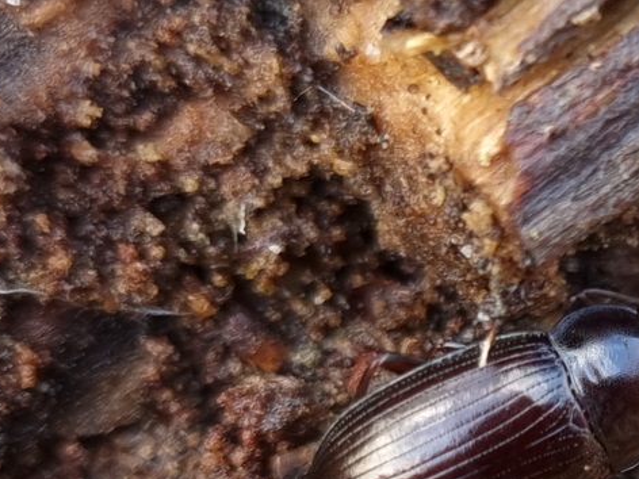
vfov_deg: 29.6
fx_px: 868
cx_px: 535
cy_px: 432
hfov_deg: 38.5
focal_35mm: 47
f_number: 1.8
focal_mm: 5.4
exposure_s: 1/50
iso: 80
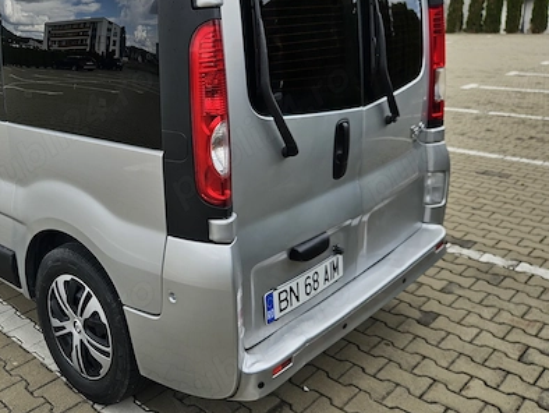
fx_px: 555
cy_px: 149
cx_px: 162
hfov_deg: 51.1
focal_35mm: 35
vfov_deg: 40.4
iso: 25
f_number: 1.8
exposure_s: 1/654
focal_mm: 5.4
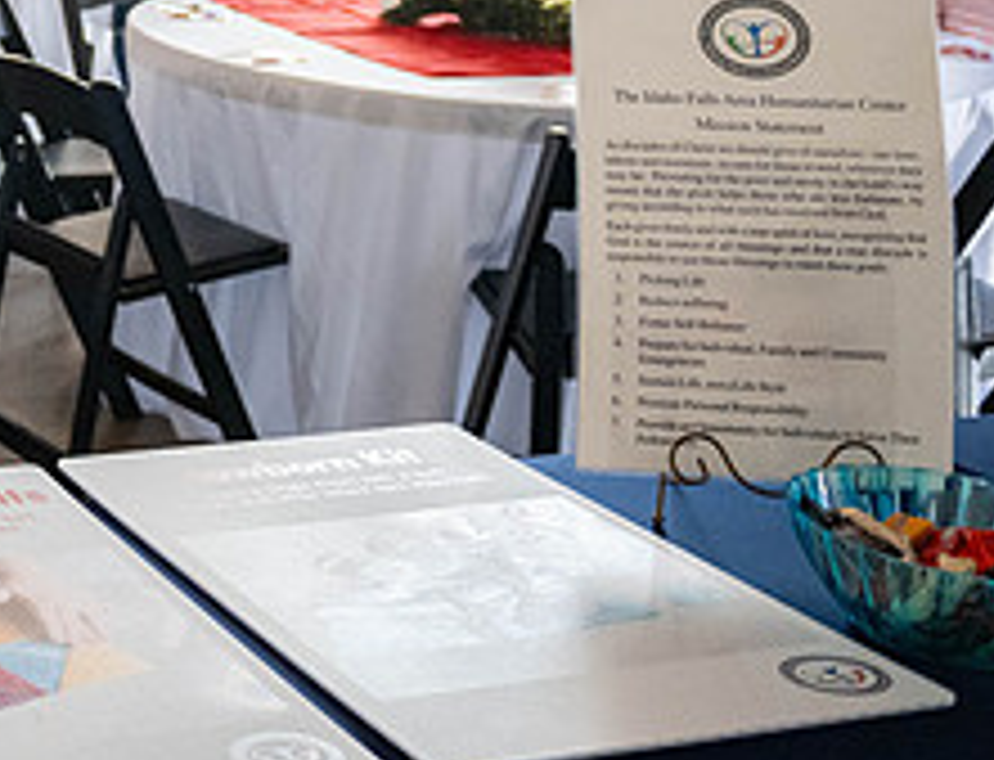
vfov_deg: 21.2
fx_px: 1995
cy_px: 124
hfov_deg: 23.7
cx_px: -391
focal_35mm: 69
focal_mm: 24
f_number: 2.8
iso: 2000
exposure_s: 1/500
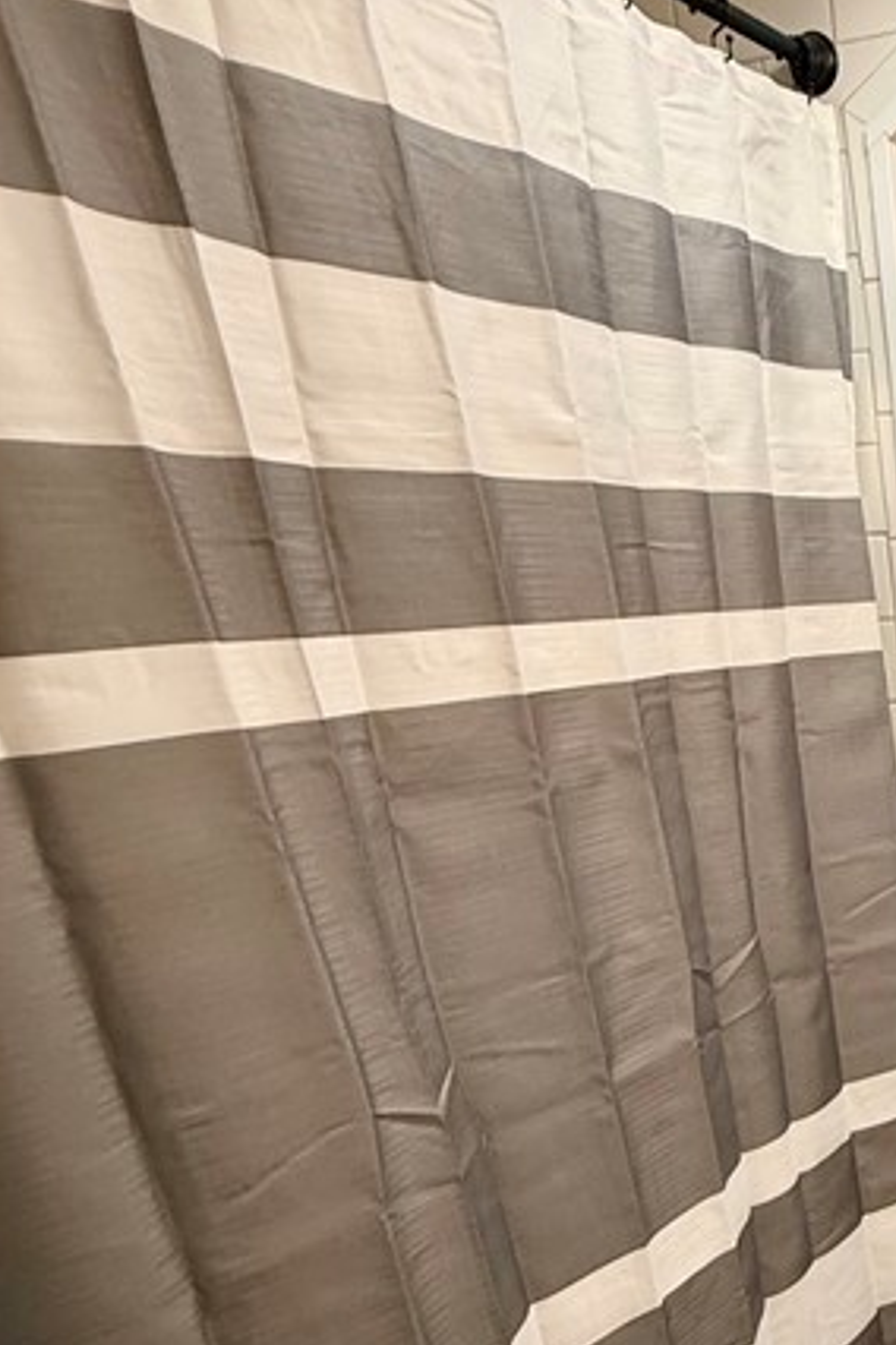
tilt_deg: -16.3
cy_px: 979
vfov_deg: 52.5
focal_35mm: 35
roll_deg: +1.0
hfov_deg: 29.8
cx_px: 1183
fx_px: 1307
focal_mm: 2.22
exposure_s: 1/120
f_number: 2.2
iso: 200
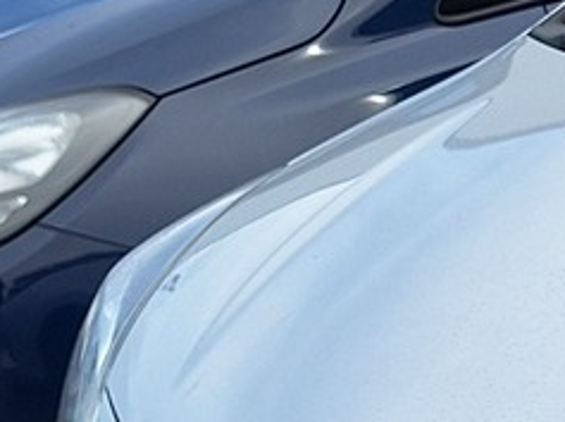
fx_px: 2282
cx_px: 1135
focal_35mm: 140
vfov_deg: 10.5
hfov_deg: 12.4
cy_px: 432
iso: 40
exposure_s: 1/1034
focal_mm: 5.54
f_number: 1.8
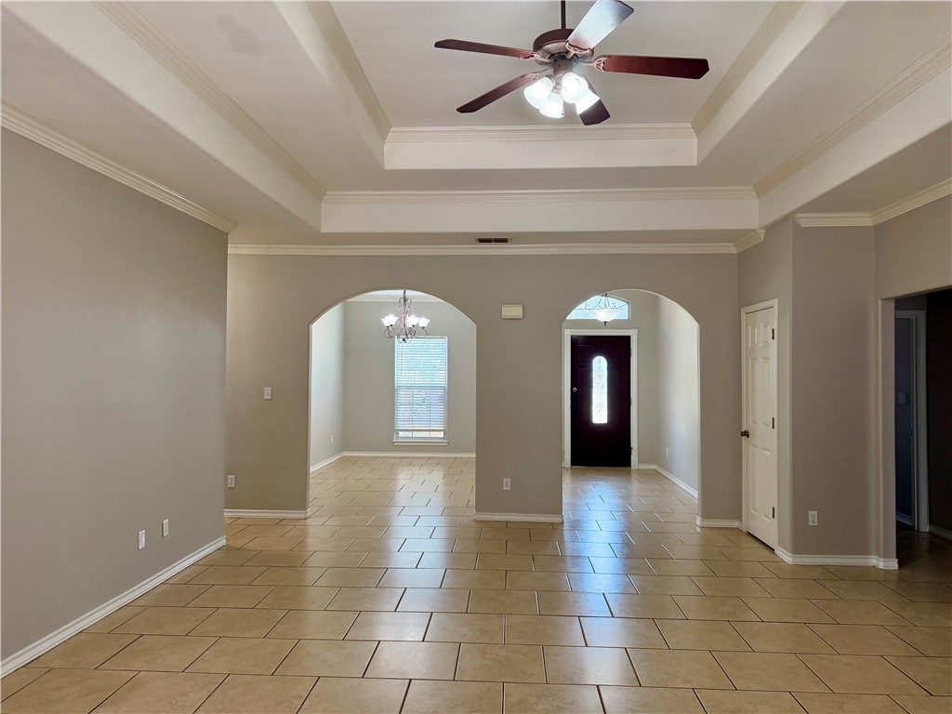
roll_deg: +0.3
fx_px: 660
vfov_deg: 56.8
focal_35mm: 24
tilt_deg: +2.3
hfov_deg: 71.6
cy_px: 357
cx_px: 476
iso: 200
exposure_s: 1/160
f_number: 1.78
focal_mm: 6.76
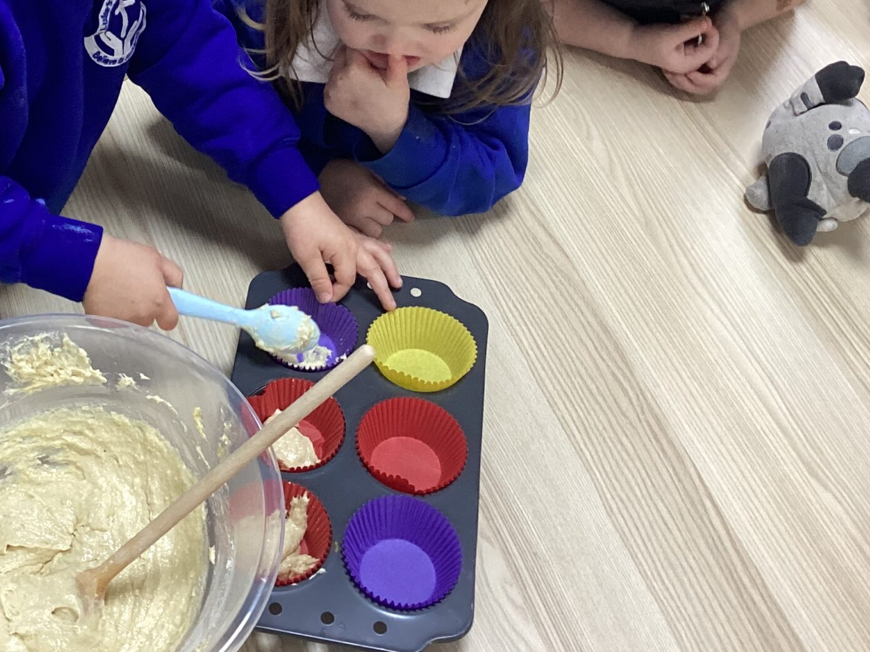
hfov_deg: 33.2
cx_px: 226
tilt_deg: -46.7
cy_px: 153
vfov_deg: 25.3
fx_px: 1433
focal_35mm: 57
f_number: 2.4
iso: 160
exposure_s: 1/50
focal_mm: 3.3
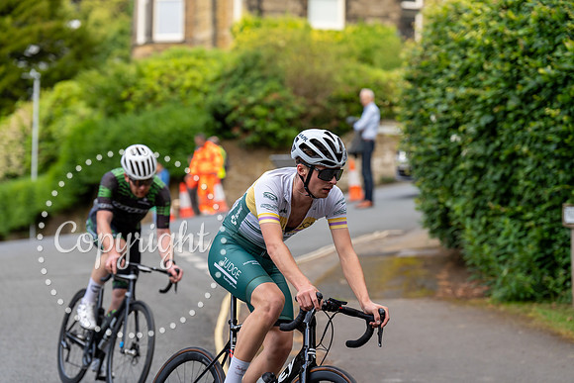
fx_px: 1993
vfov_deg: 11.0
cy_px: 192
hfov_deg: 16.4
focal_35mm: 125
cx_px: 287
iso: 400
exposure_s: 1/800
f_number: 3.5
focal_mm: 125
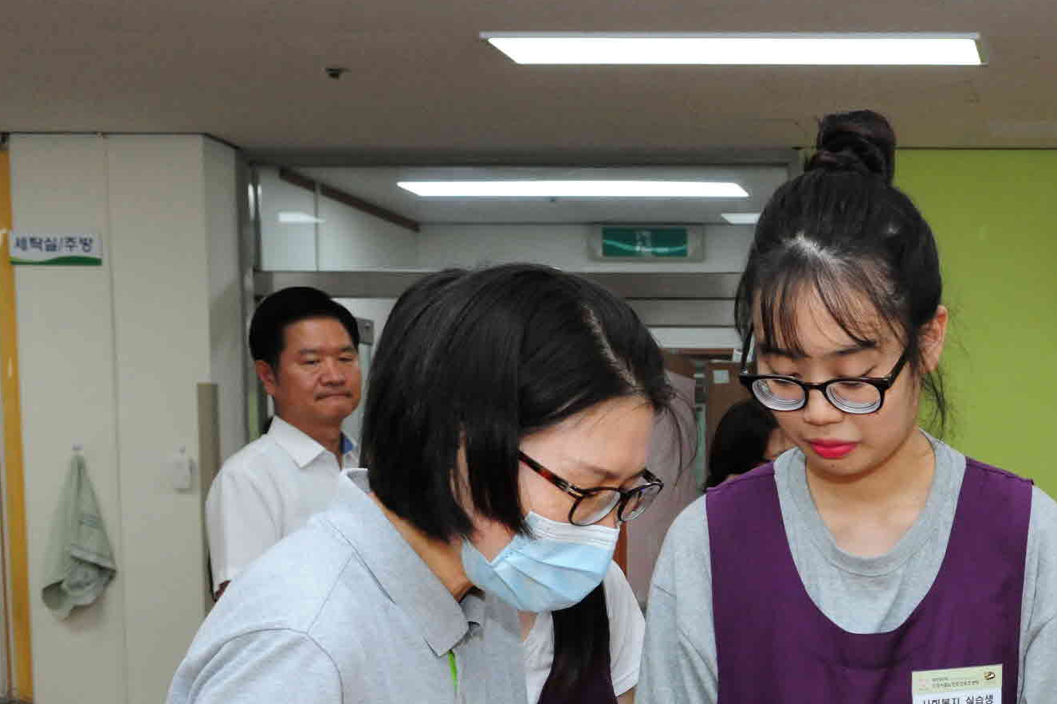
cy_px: 743
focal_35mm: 73
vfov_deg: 18.1
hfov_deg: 26.2
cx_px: 1059
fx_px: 2143
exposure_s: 1/125
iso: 1600
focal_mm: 32
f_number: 7.1
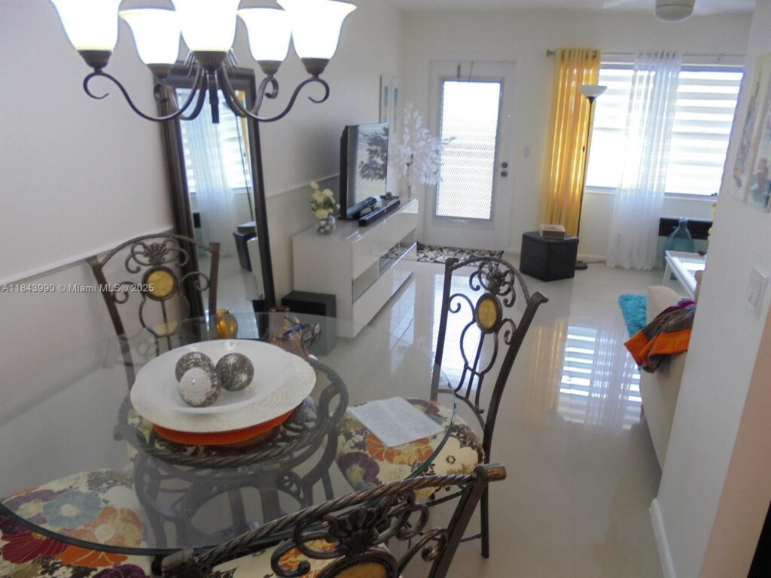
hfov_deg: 67.3
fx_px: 579
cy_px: 289
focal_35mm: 26
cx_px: 386
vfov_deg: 53.1
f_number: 3.5
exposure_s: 1/30
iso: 100
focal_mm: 4.6
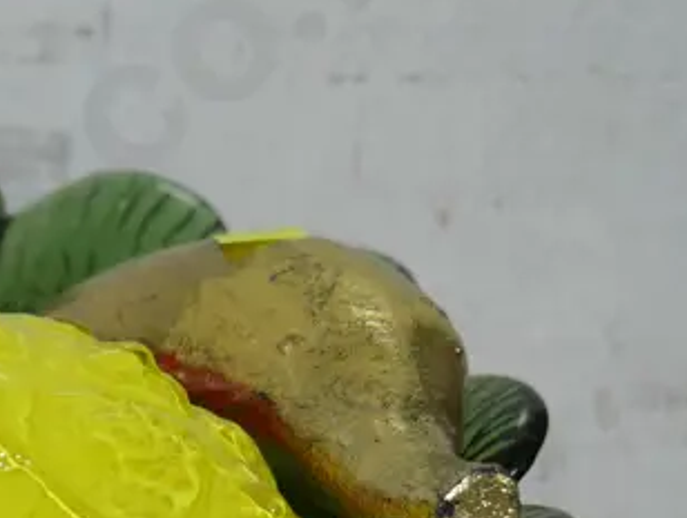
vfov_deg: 8.9
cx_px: -437
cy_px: 544
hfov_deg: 11.3
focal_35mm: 166
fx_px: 3300
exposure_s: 1/60
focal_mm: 25
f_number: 5.3
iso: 400
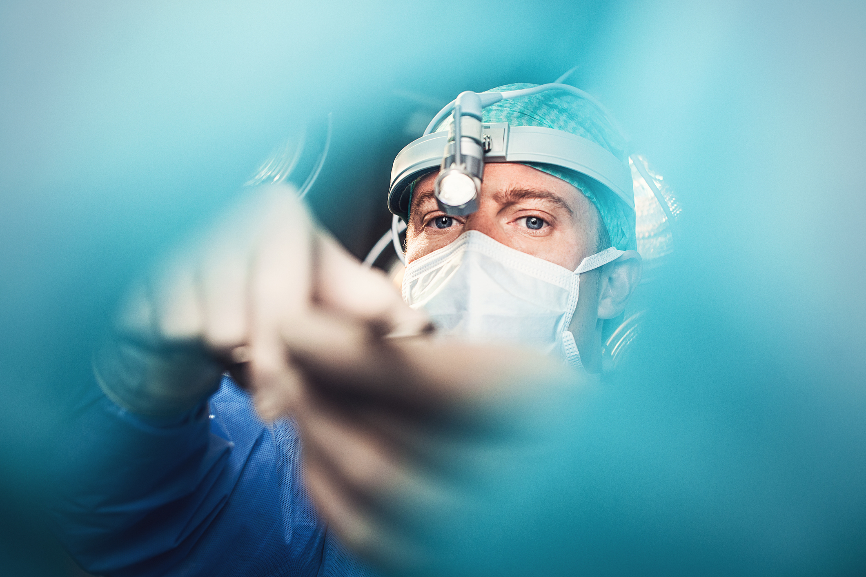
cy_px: 288
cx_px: 433
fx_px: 1203
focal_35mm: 50
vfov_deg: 27.0
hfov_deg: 39.6
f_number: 3.5
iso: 200
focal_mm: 50
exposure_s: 1/125
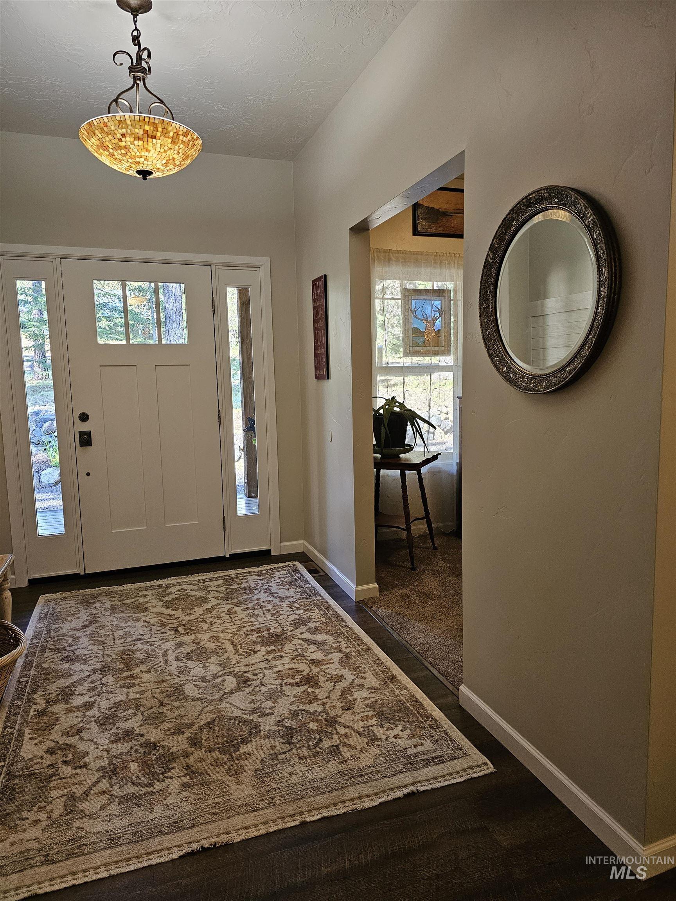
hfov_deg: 58.9
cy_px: 450
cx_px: 338
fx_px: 599
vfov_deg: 73.9
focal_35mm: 23
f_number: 1.7
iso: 320
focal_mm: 6.3
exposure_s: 1/120
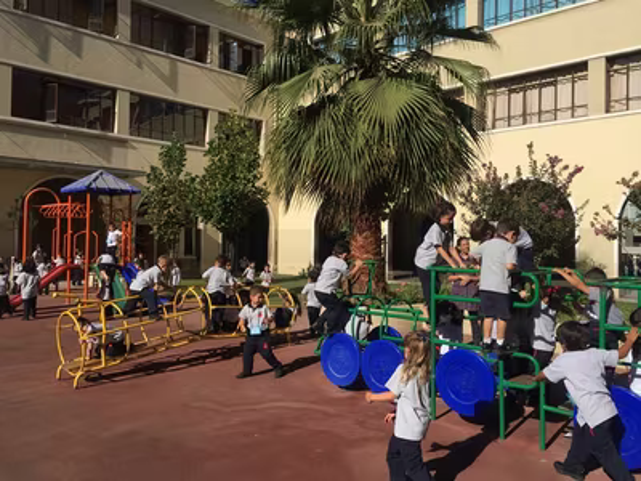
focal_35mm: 29
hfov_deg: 61.7
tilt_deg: +0.7
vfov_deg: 48.2
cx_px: 320
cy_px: 240
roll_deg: -1.3
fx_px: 537
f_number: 2.2
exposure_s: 1/2326
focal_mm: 4.15
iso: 32
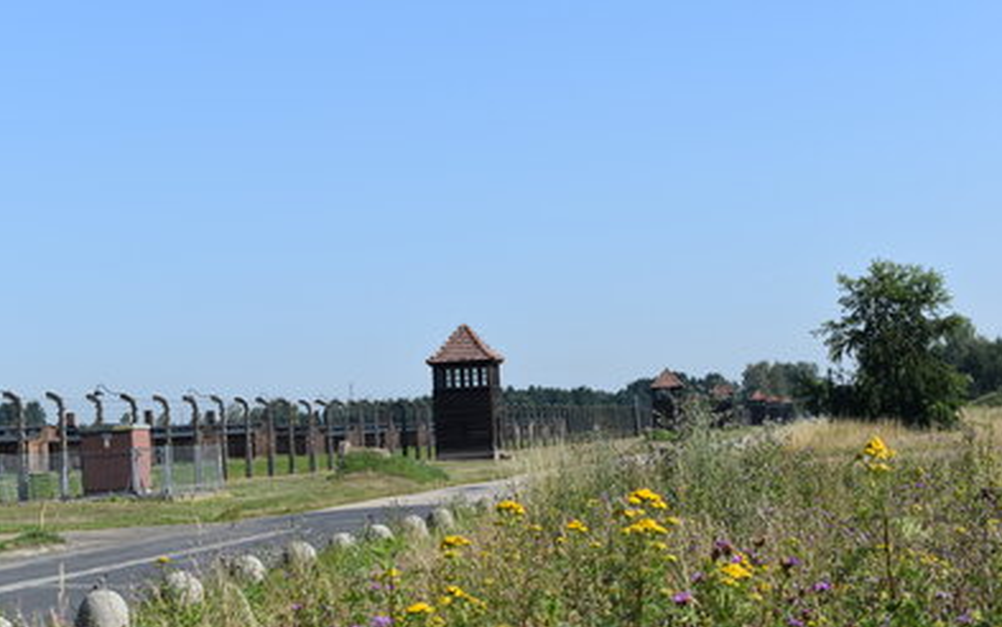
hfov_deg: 24.2
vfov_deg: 15.3
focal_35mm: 86
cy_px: 317
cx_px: 507
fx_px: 2336
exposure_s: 1/250
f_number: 8
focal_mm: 55
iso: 100
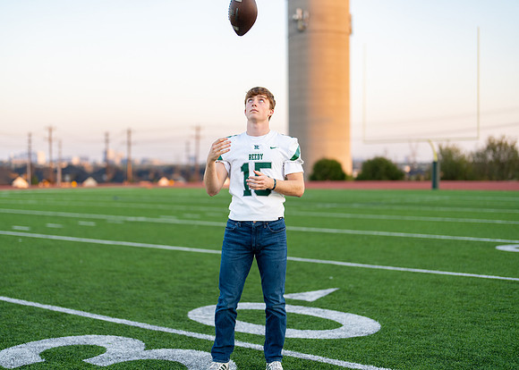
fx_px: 777
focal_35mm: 53
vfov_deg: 26.8
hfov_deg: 36.9
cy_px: 184
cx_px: 239
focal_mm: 50
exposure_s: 1/1000
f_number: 1.2
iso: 250
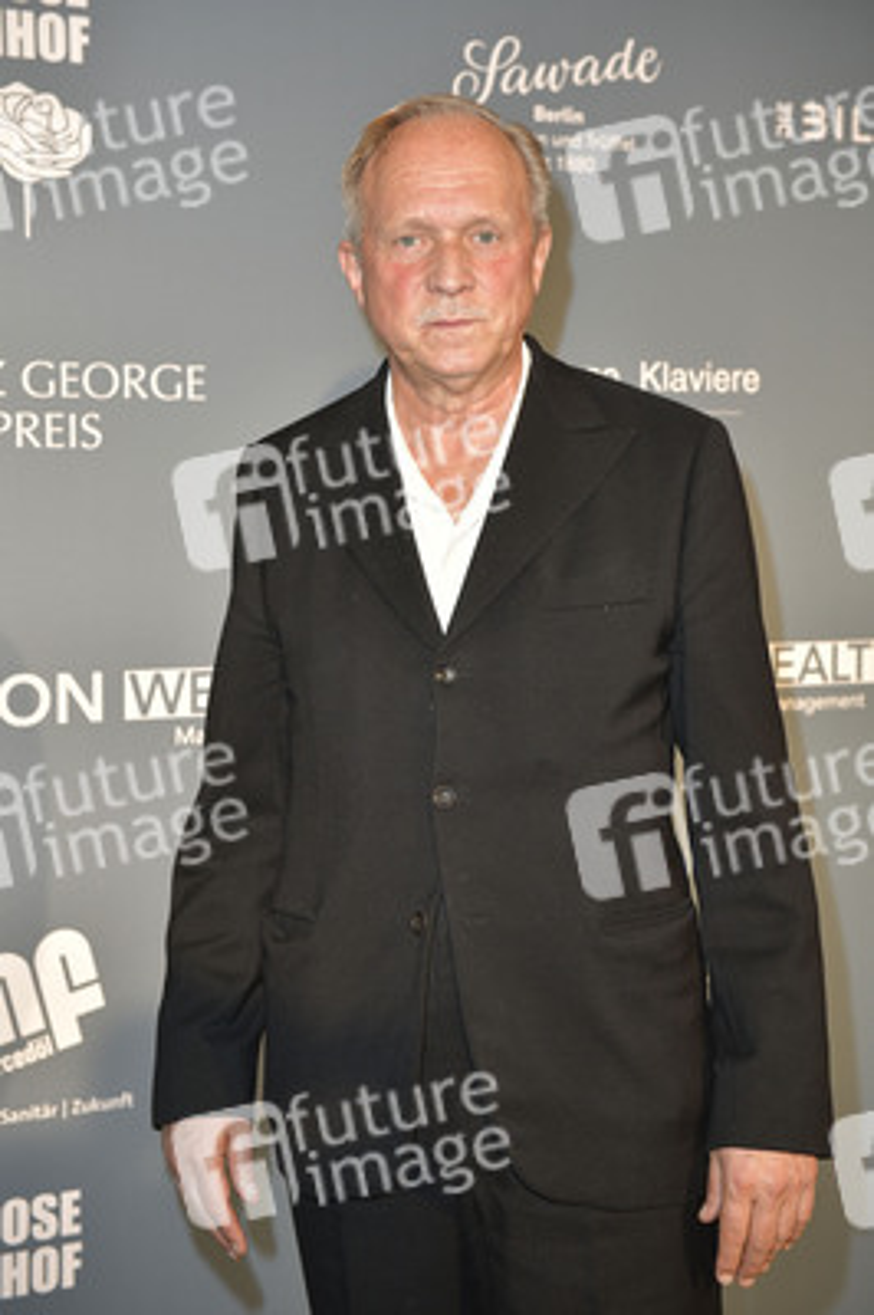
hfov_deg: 24.6
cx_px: 437
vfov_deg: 36.3
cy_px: 658
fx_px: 2006
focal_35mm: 55
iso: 1250
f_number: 5.6
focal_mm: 55
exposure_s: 1/200
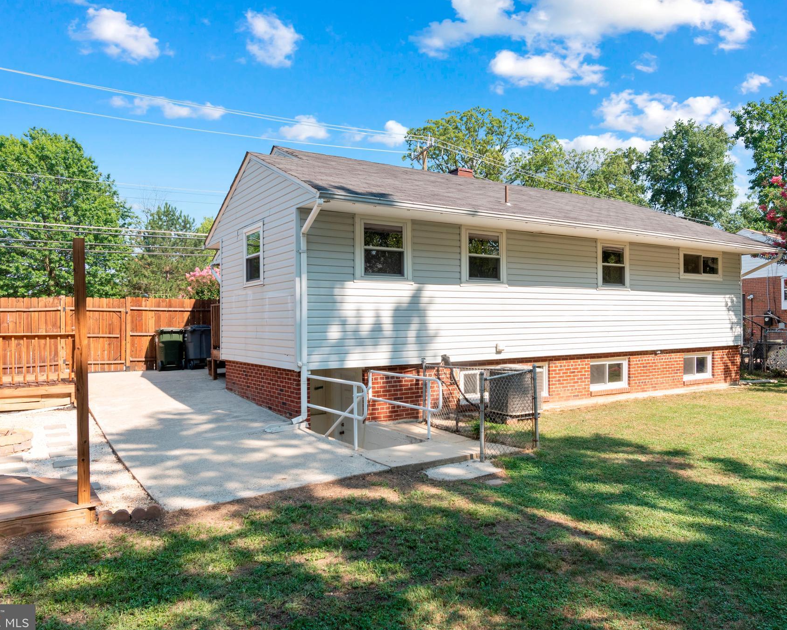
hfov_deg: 70.3
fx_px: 559
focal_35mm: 24
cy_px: 319
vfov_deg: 58.8
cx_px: 411
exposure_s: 1/160
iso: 200
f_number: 8
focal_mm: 14
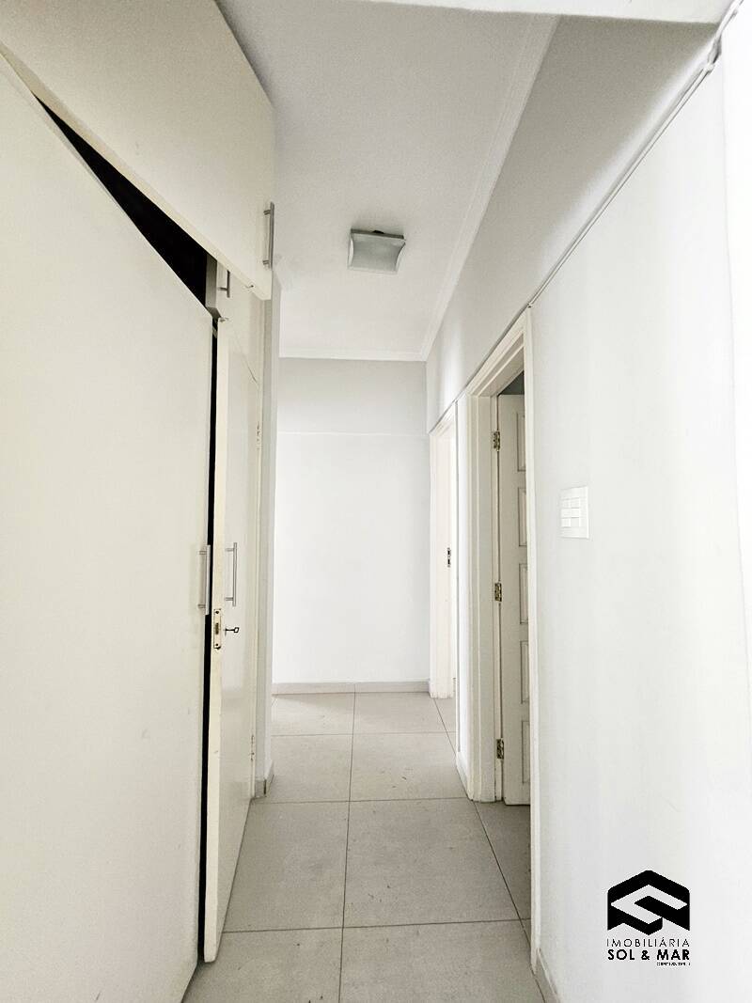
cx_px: 376
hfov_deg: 89.9
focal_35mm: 13
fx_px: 377
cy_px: 502
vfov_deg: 106.2
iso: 250
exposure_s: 1/60
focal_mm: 1.7
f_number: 2.2
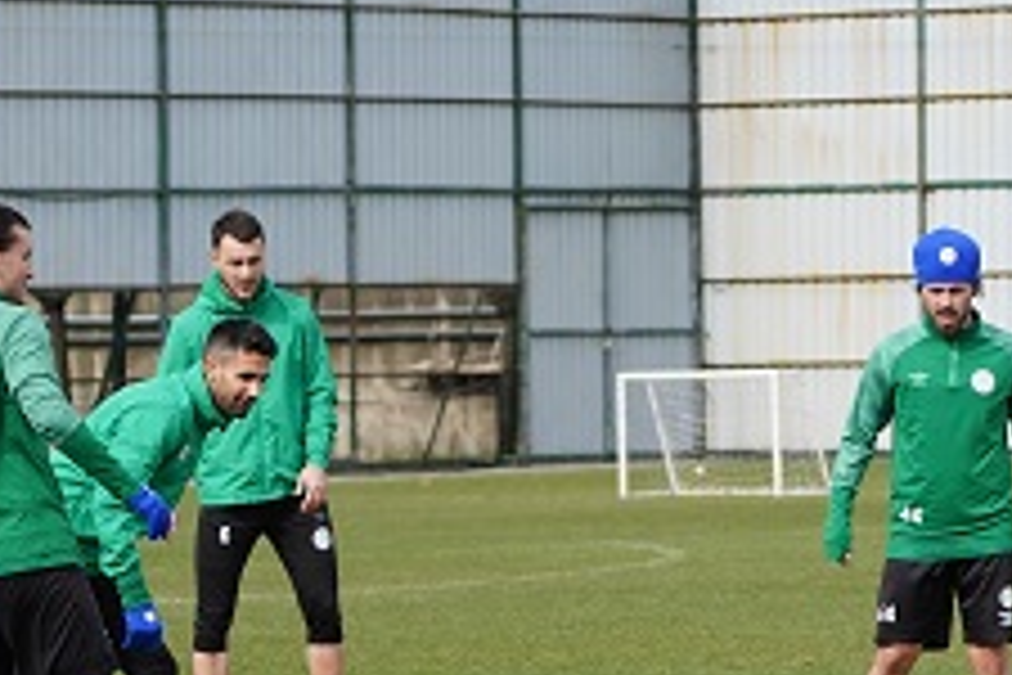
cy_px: 504
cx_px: 418
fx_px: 7505
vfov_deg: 5.1
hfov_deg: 7.7
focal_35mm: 267
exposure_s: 1/2000
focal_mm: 100
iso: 500
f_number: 4.5
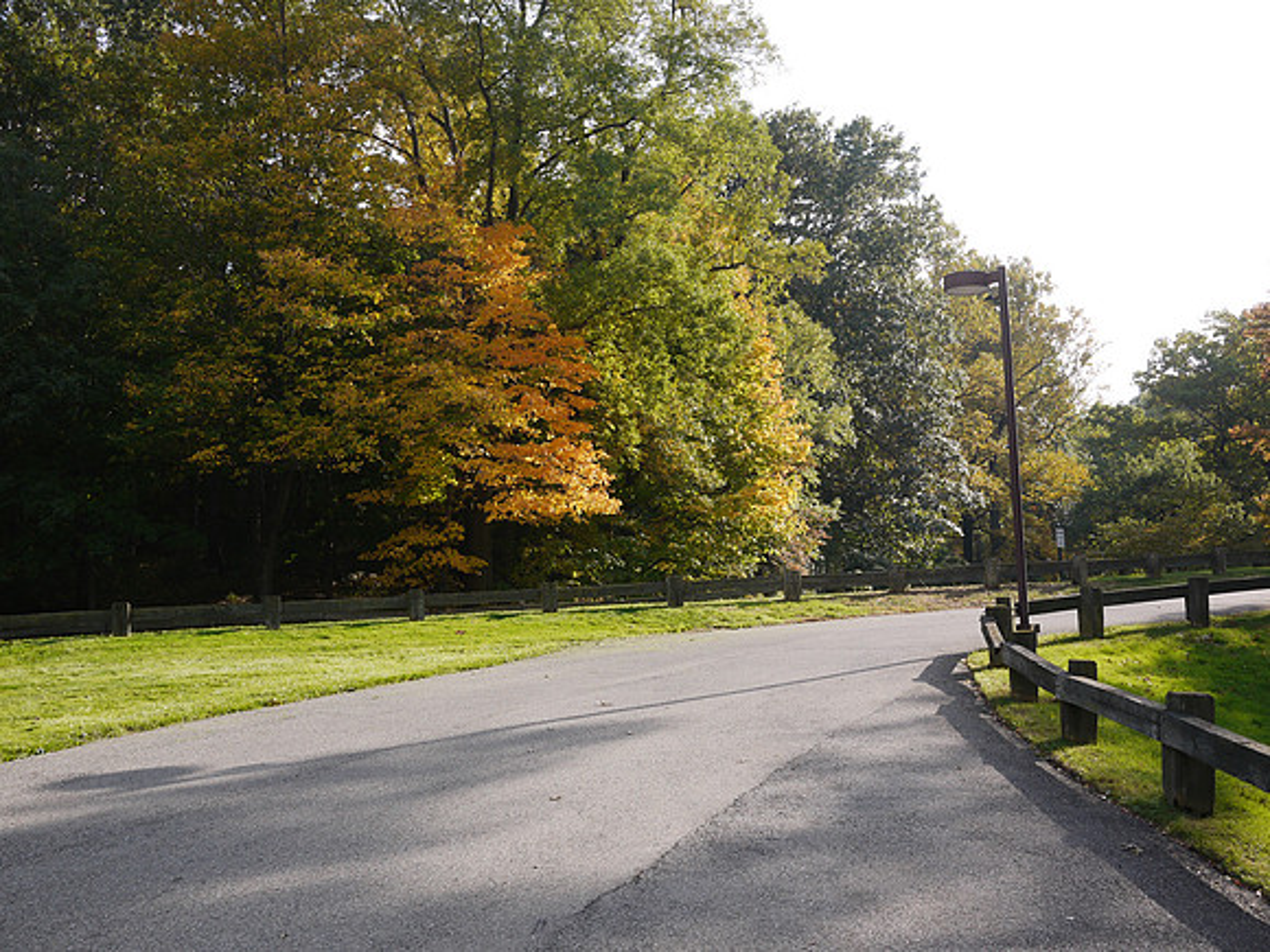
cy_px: 476
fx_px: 1468
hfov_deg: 46.8
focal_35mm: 40
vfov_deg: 36.0
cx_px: 635
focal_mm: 20
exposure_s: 1/125
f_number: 7.1
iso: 100
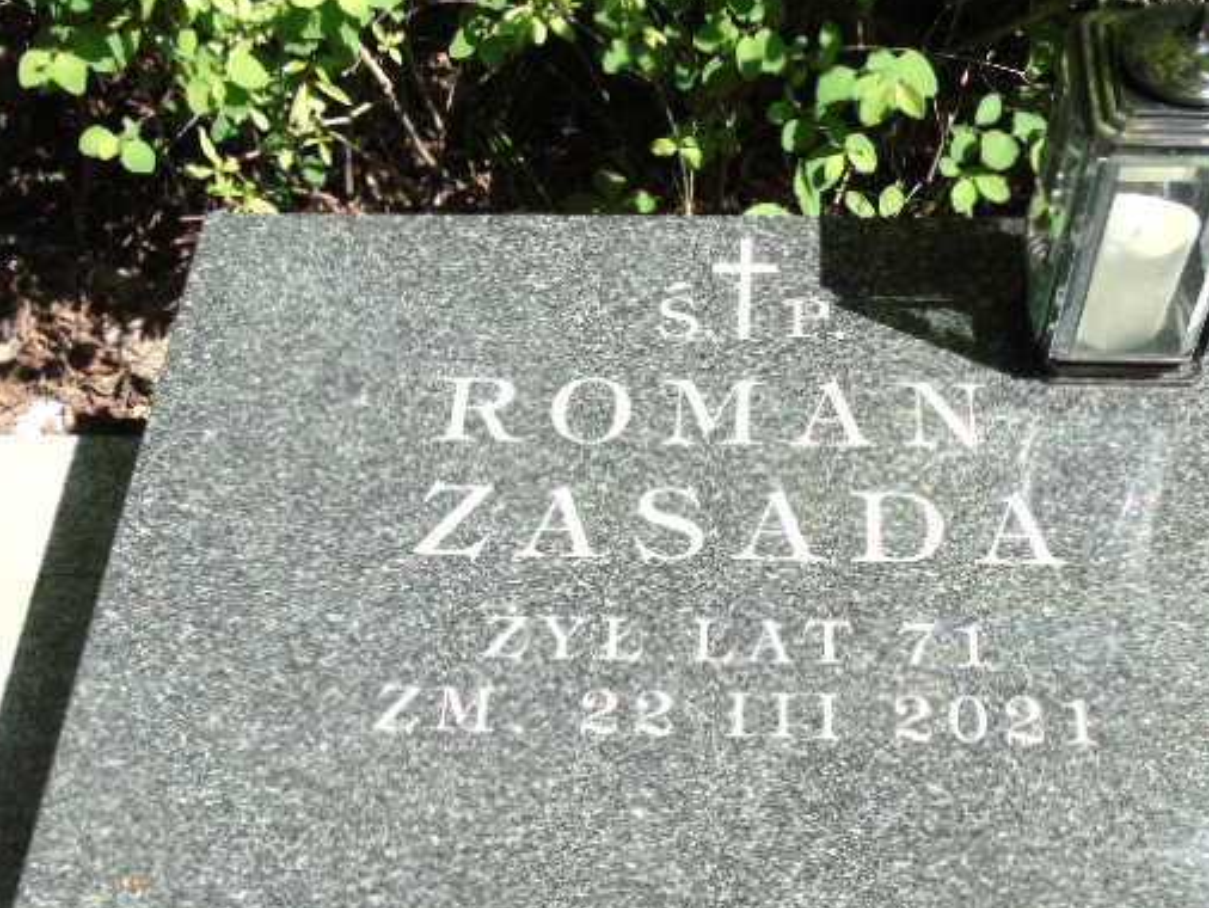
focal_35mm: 43
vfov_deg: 33.5
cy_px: 559
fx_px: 1503
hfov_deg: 43.7
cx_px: 705
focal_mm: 6.1
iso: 80
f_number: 3.8
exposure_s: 1/400
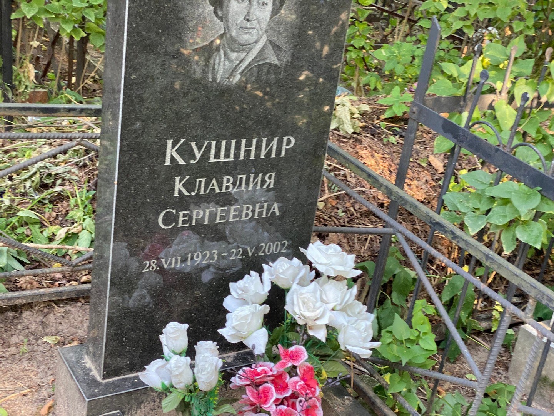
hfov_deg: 36.8
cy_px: 208
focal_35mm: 52
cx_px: 277
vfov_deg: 28.0
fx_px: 832
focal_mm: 6
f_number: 2
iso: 160
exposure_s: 1/78
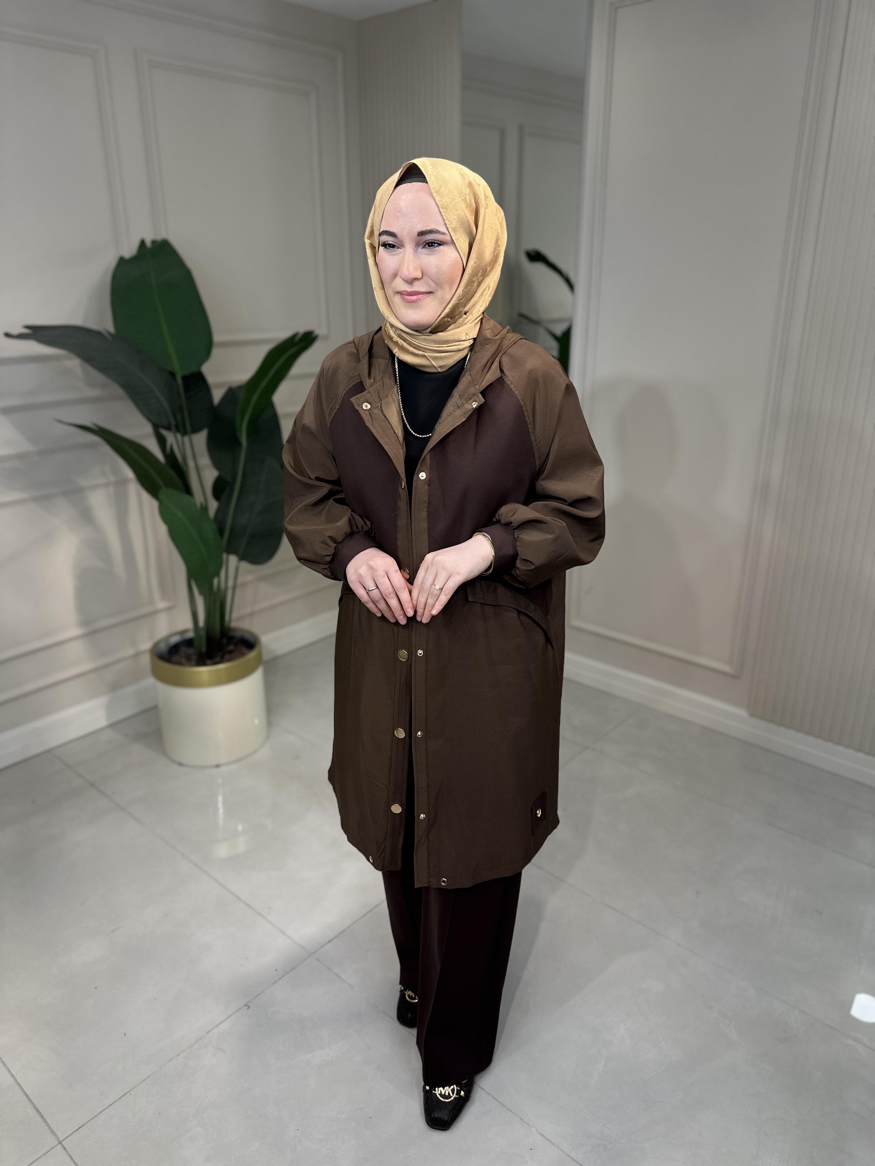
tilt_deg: -20.1
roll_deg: +0.1
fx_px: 809
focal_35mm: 24
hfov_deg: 56.8
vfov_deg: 71.6
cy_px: 583
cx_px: 438
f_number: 1.78
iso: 80
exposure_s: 1/980
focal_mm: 6.86
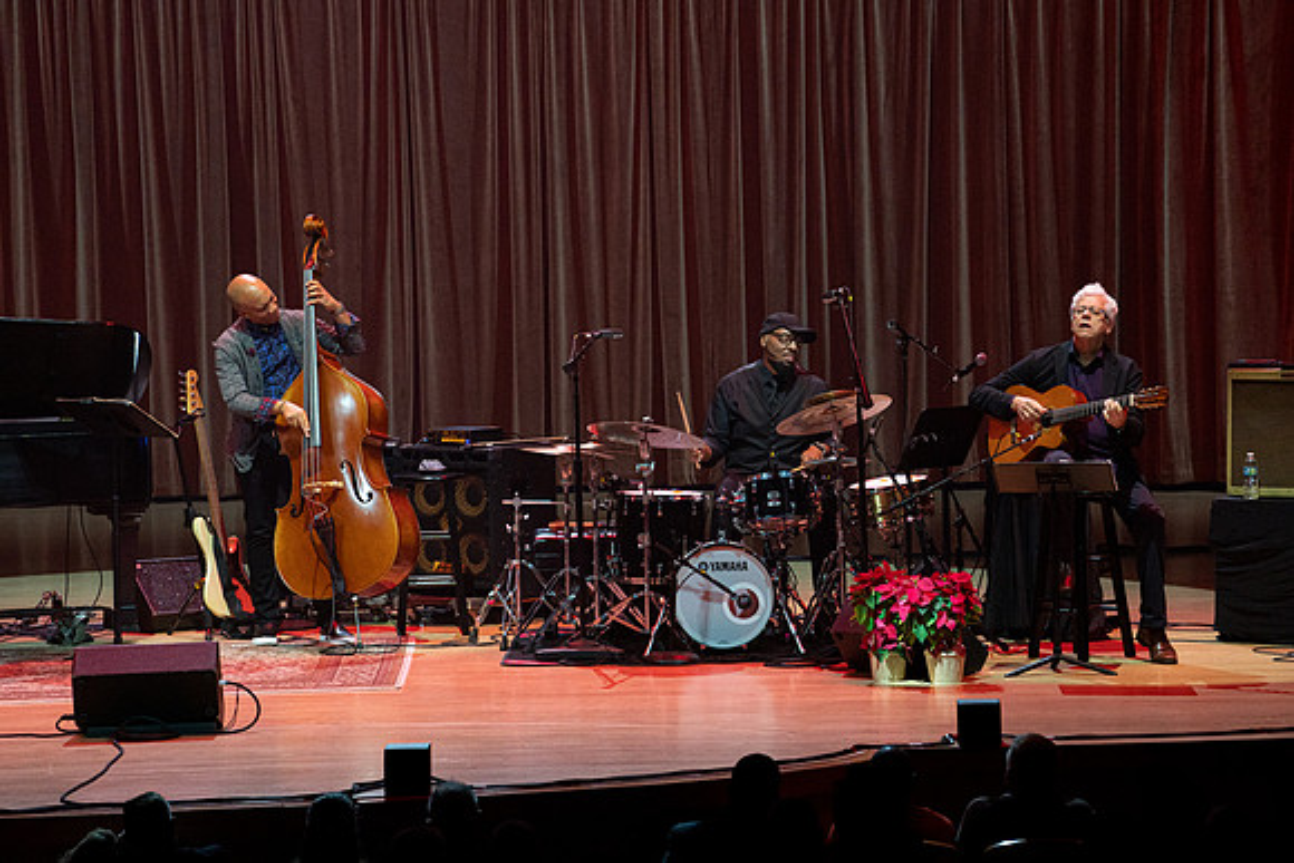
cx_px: 647
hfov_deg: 10.1
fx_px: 7320
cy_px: 432
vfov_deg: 6.8
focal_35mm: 204
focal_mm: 200
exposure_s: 1/250
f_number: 5.6
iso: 2500
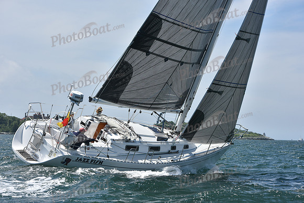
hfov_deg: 22.1
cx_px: 152
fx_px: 777
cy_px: 102
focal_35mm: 92
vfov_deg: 14.9
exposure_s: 1/1250
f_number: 7.1
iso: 250
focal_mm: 92
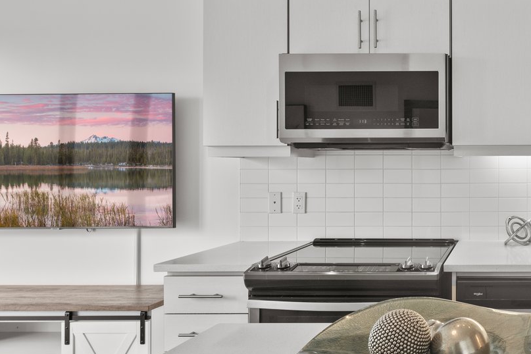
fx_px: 487
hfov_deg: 49.2
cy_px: 169
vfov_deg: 40.0
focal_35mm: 33
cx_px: 504
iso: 1250
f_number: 8
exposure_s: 1/30
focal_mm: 13
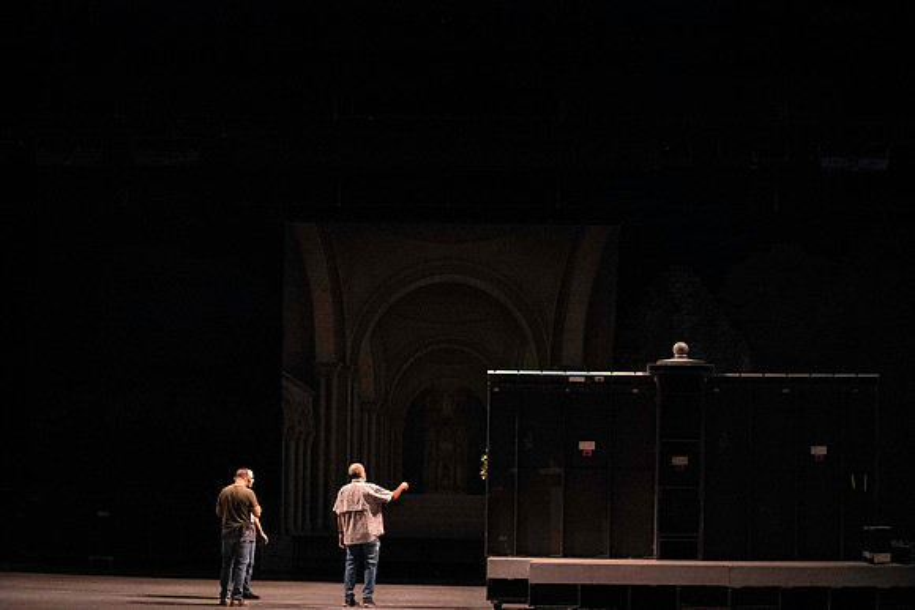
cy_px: 305
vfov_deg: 19.5
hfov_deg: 28.8
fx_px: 1779
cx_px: 458
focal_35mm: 70
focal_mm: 70
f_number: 5
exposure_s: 1/320
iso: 25600
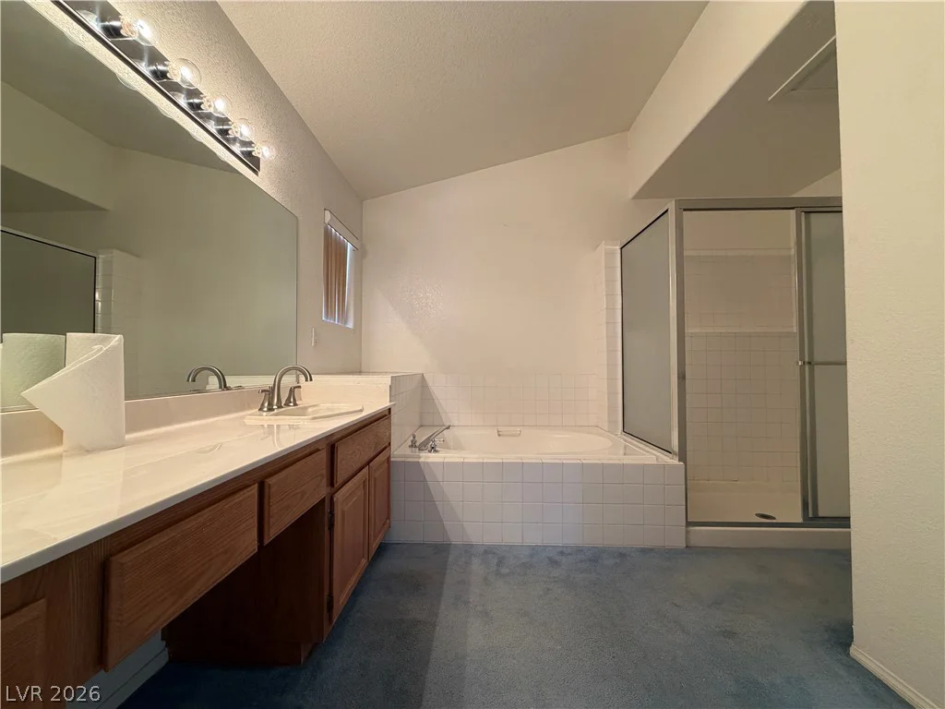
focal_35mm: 14
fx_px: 382
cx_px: 472
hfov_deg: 102.1
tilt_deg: +1.2
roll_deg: +0.7
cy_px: 354
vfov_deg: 85.7
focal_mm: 2.22
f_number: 2.2
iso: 250
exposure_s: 1/120
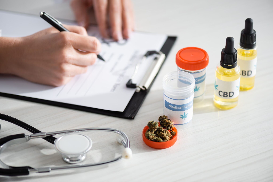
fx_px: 796
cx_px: 136
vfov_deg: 13.1
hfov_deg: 19.4
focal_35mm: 105
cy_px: 91
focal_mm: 105
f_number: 3.5
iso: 125
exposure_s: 1/200
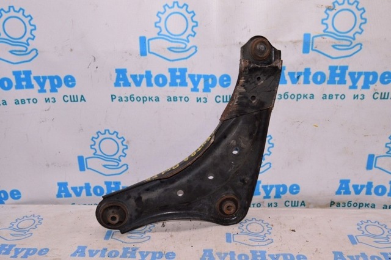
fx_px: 391
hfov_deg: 53.2
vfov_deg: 36.8
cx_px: 196
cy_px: 130
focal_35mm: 36
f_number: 8
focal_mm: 24
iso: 1600
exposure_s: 1/200
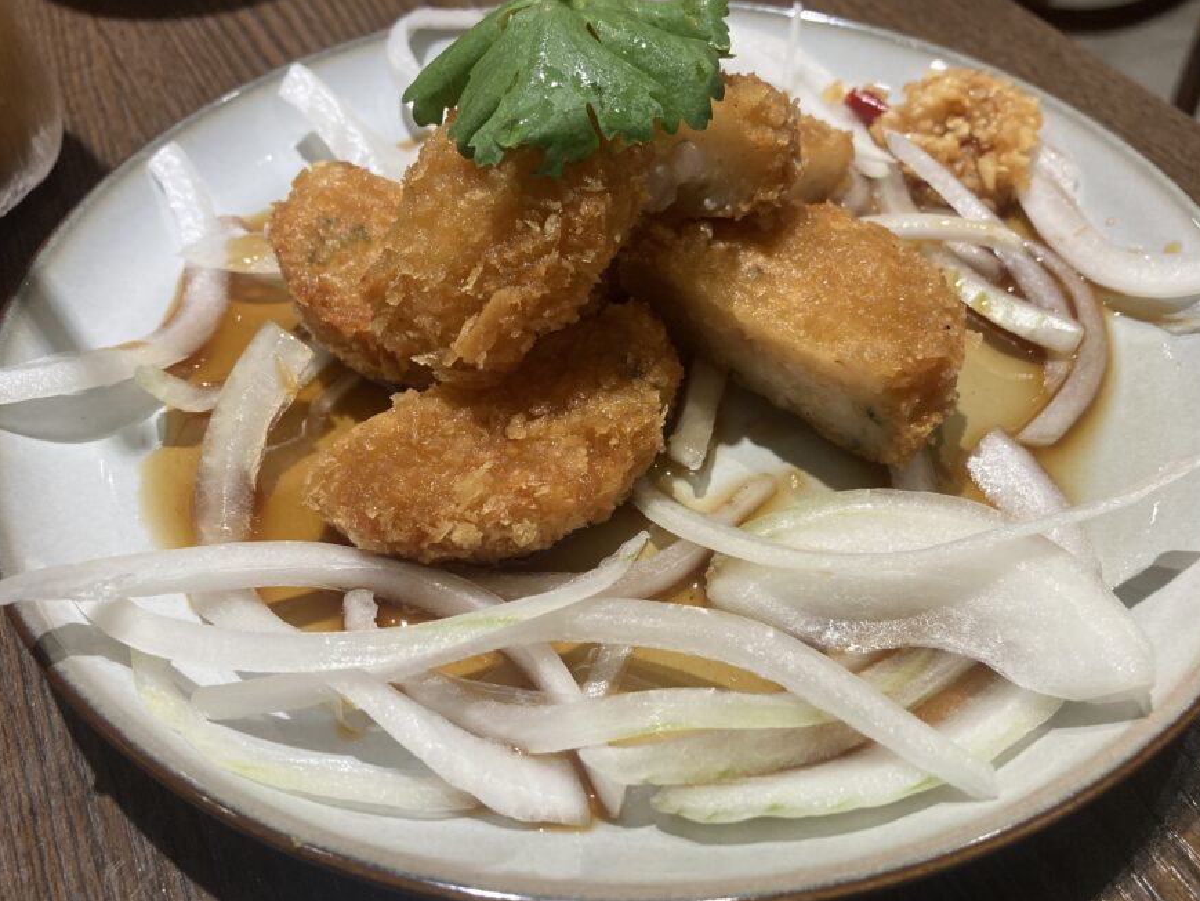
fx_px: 1144
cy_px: 439
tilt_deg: -45.5
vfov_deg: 43.0
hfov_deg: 55.3
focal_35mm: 33
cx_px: 639
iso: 80
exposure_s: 1/63
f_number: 1.8
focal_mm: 3.99
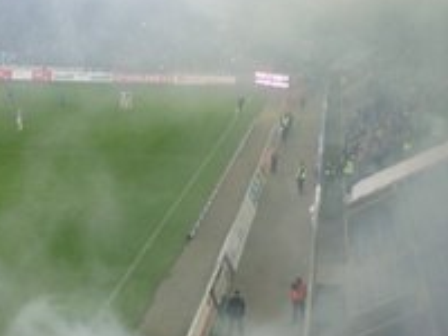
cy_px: 417
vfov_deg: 16.0
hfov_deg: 22.2
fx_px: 1139
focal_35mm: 88
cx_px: 151
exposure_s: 1/30
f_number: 2.8
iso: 80
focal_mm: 5.5
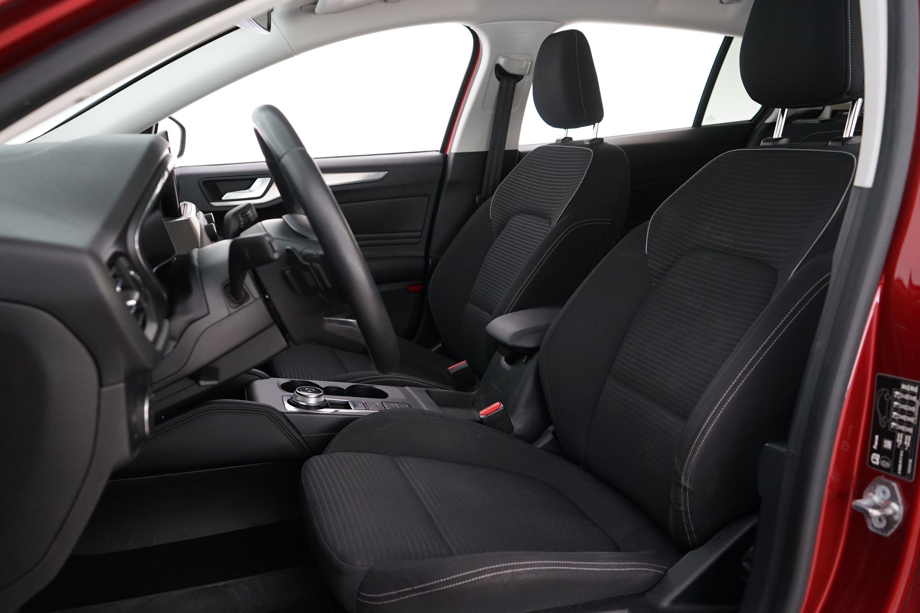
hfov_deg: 63.6
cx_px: 447
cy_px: 309
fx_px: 741
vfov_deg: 45.0
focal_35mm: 29
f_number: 4.5
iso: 1600
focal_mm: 28
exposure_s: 1/10
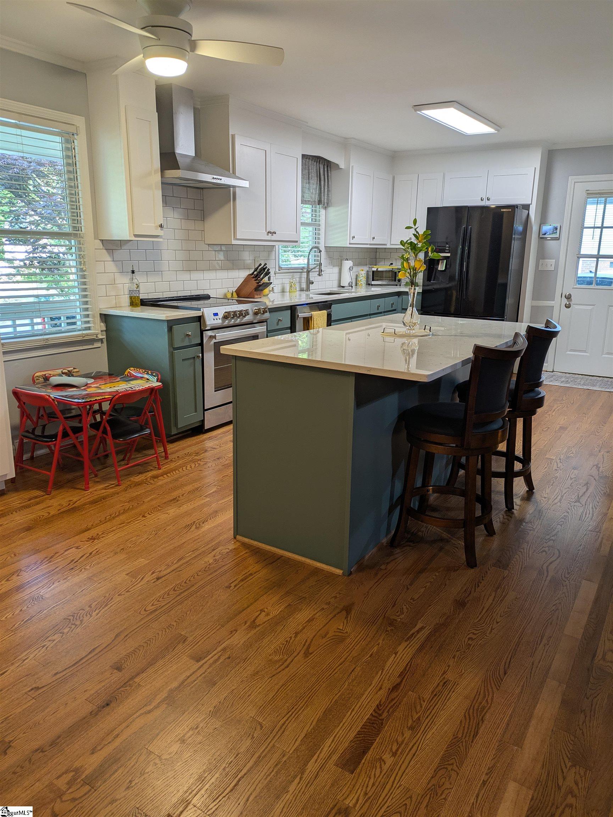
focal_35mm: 25
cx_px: 306
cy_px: 408
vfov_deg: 69.4
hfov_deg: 54.9
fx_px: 590
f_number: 1.89
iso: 47
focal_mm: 5.43
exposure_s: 1/30
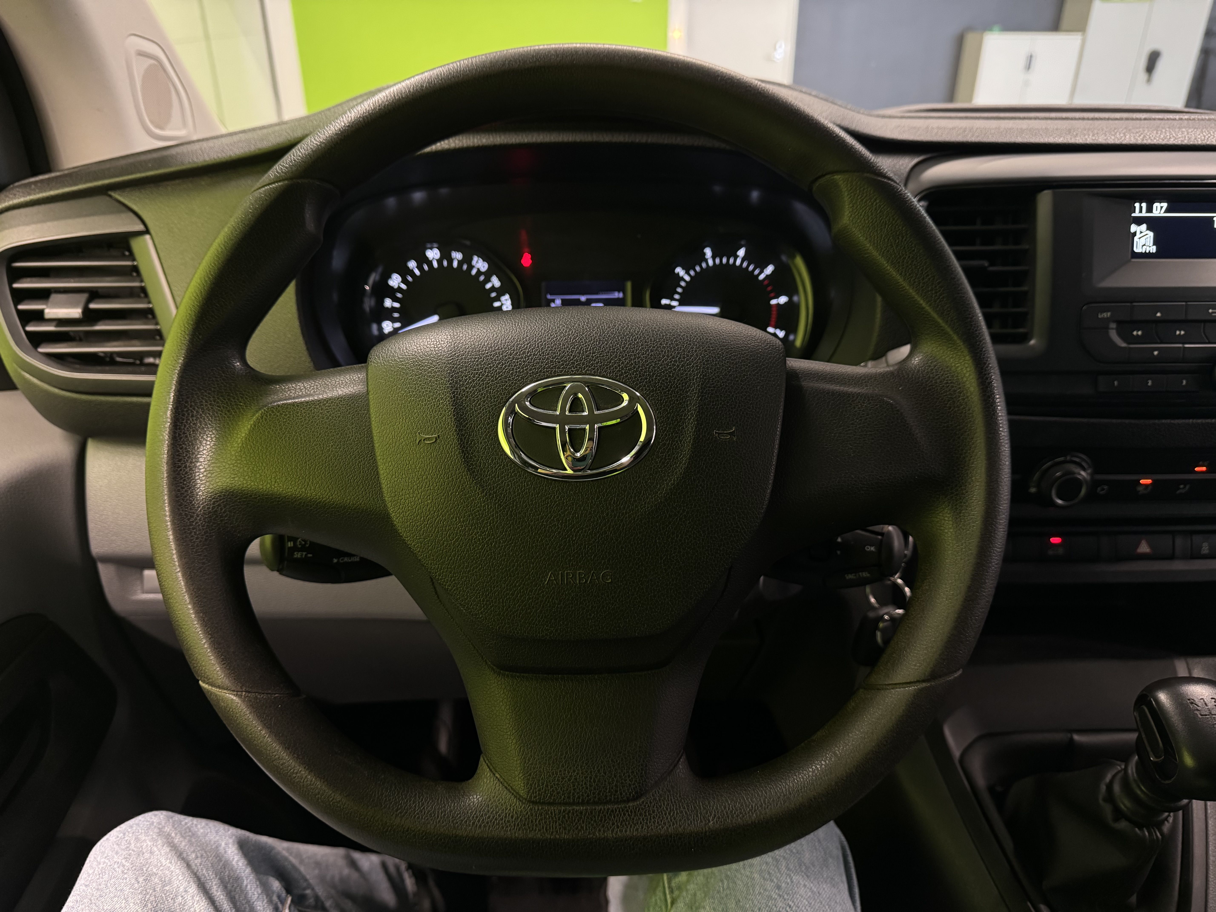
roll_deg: +0.8
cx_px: 608
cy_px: 456
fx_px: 843
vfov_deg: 56.8
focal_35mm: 24
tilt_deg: -27.3
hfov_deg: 71.6
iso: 640
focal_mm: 6.76
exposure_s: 1/50
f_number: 1.78
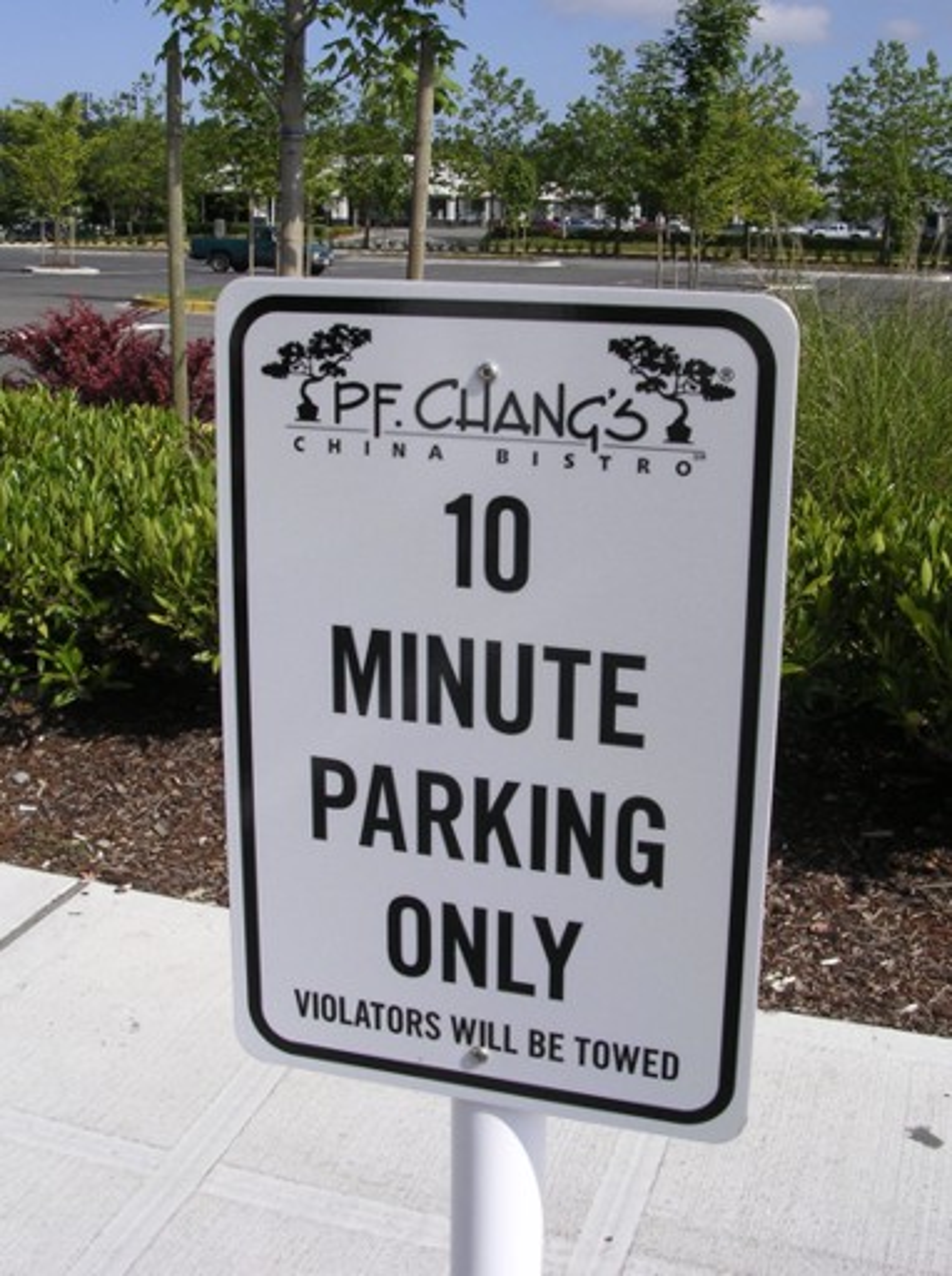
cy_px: 638
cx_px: 476
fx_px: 1398
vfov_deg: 49.1
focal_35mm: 38
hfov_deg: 37.6
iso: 100
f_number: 5.6
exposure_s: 1/363
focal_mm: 5.8
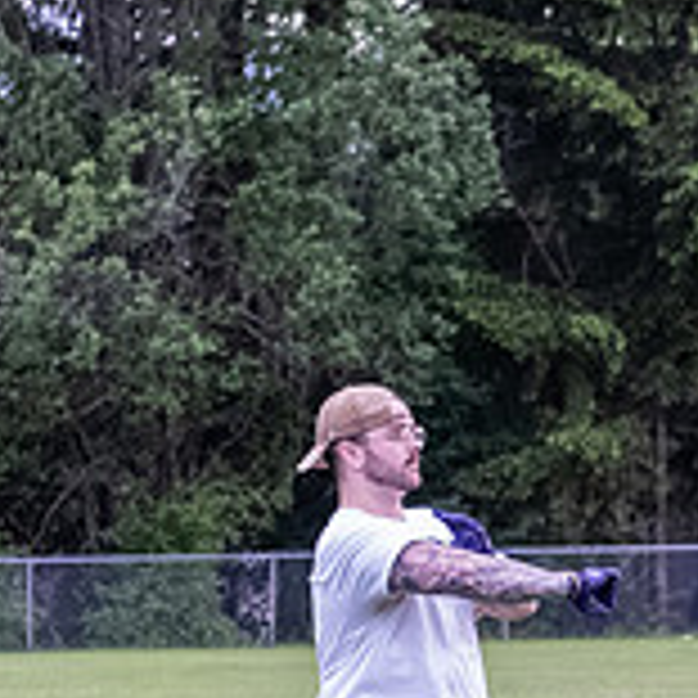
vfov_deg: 4.3
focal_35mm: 402
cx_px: 1004
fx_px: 9171
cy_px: 799
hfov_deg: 4.3
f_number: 4
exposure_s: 1/1250
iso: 6400
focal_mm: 60
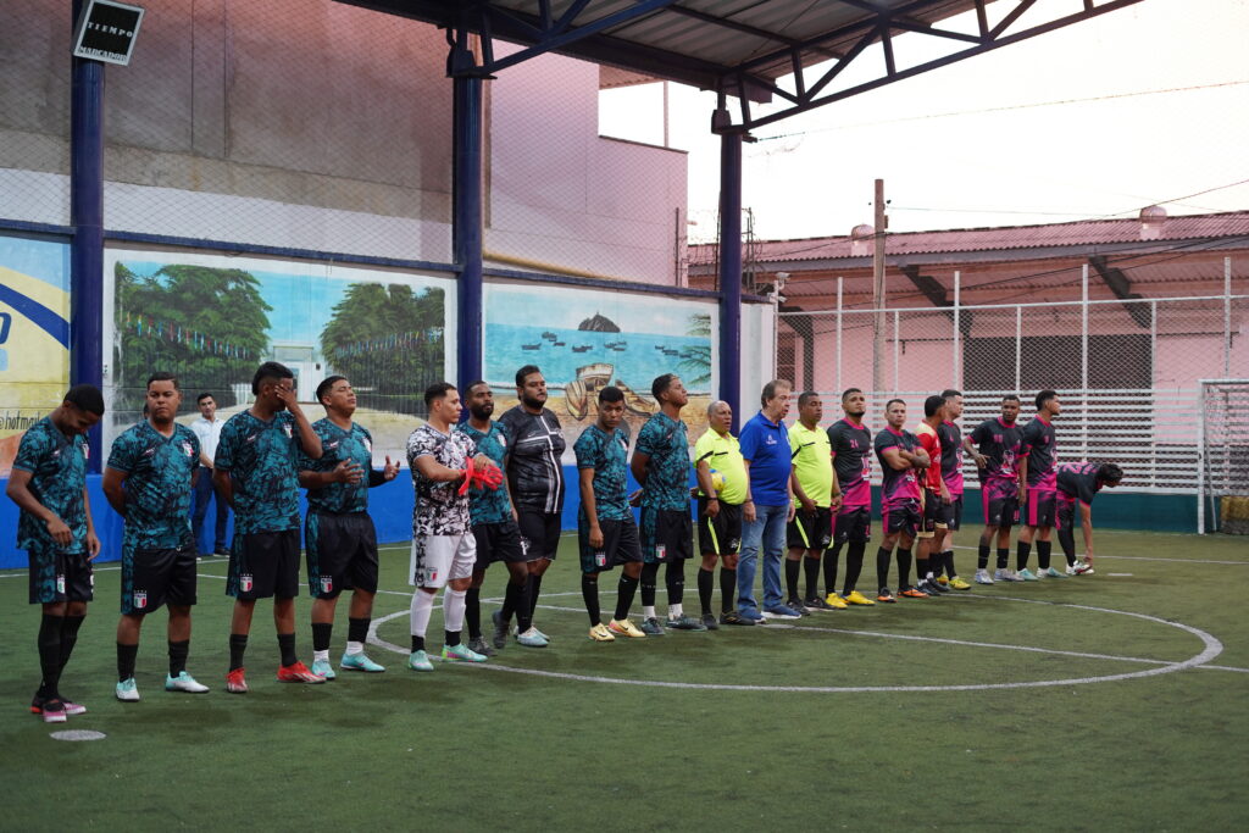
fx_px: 1735
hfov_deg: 39.6
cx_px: 624
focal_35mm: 50
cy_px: 416
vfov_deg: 27.0
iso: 1600
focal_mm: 50
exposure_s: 1/160
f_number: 2.8
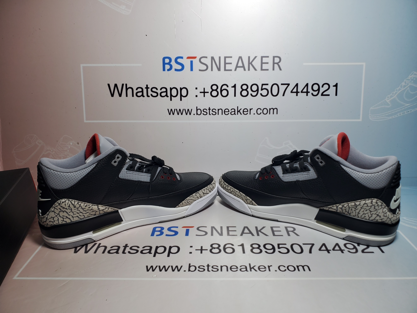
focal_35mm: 26
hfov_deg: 67.3
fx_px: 313
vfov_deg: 53.1
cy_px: 156
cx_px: 208
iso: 50
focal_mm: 4.3
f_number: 1.5
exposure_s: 1/338
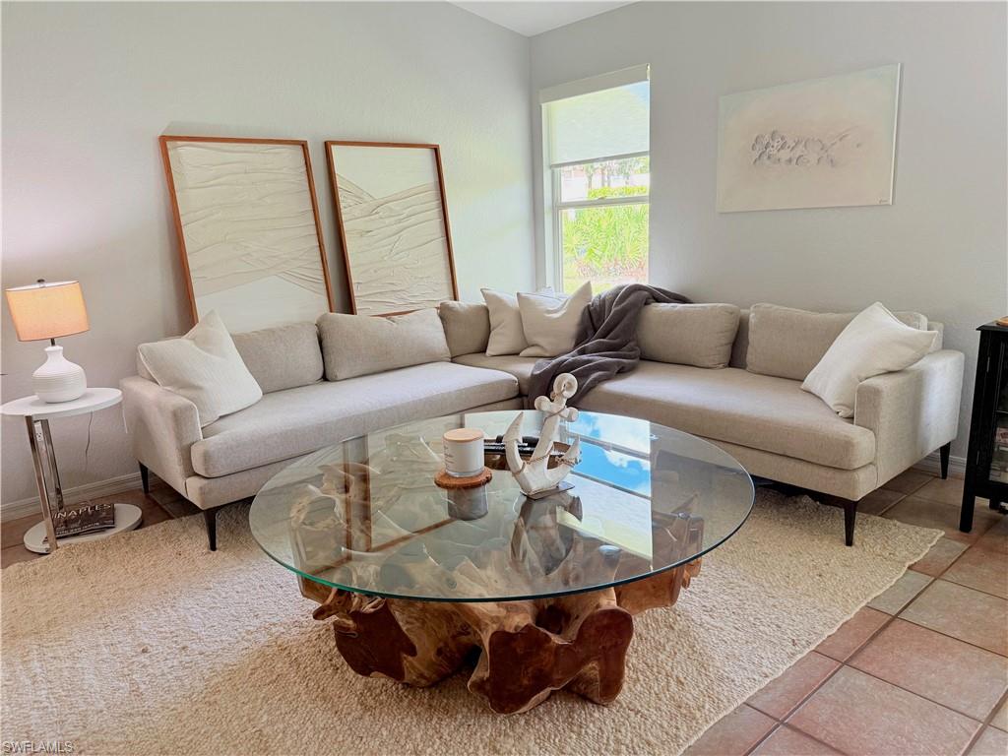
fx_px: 699
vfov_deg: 56.8
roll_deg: +2.8
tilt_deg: -13.1
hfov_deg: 71.6
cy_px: 378
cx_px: 504
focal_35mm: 24
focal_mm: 6.76
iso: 200
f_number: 1.78
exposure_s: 1/157
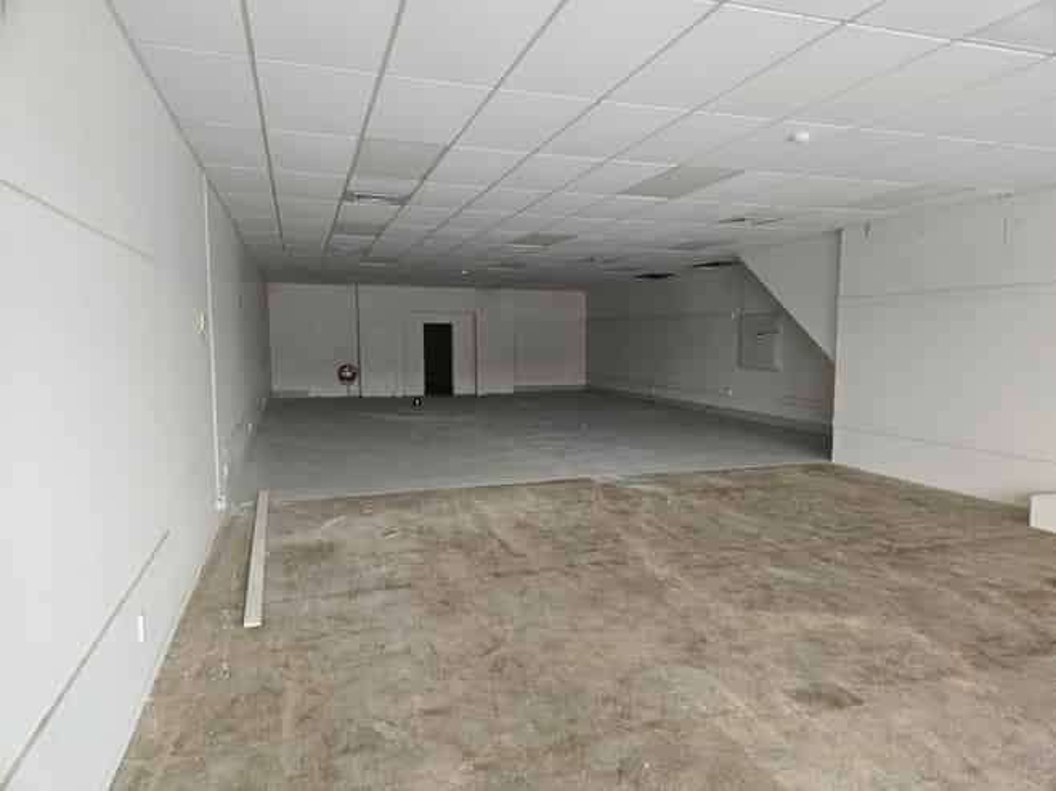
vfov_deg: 58.8
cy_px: 396
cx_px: 528
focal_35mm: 23
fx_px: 701
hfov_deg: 73.9
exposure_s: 1/100
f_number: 1.8
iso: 640
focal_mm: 5.4
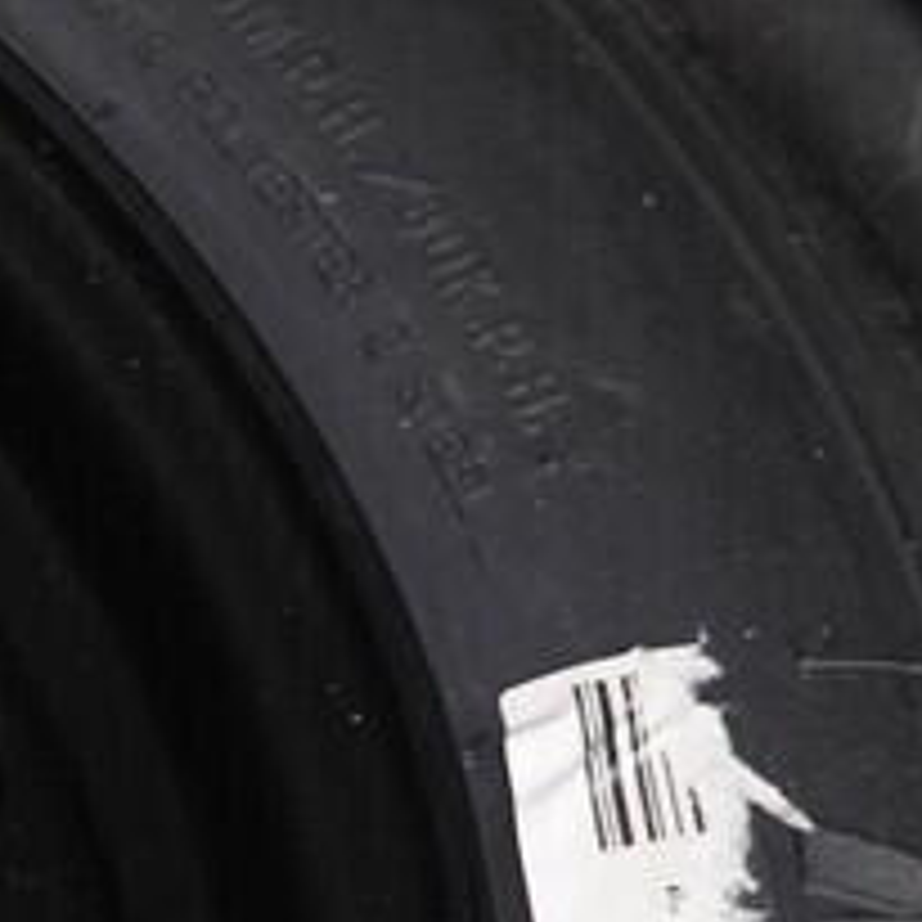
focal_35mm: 215
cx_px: -2091
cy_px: 1147
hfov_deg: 7.1
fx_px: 6479
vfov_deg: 8.1
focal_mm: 24
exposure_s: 1/40
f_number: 2.8
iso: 1000
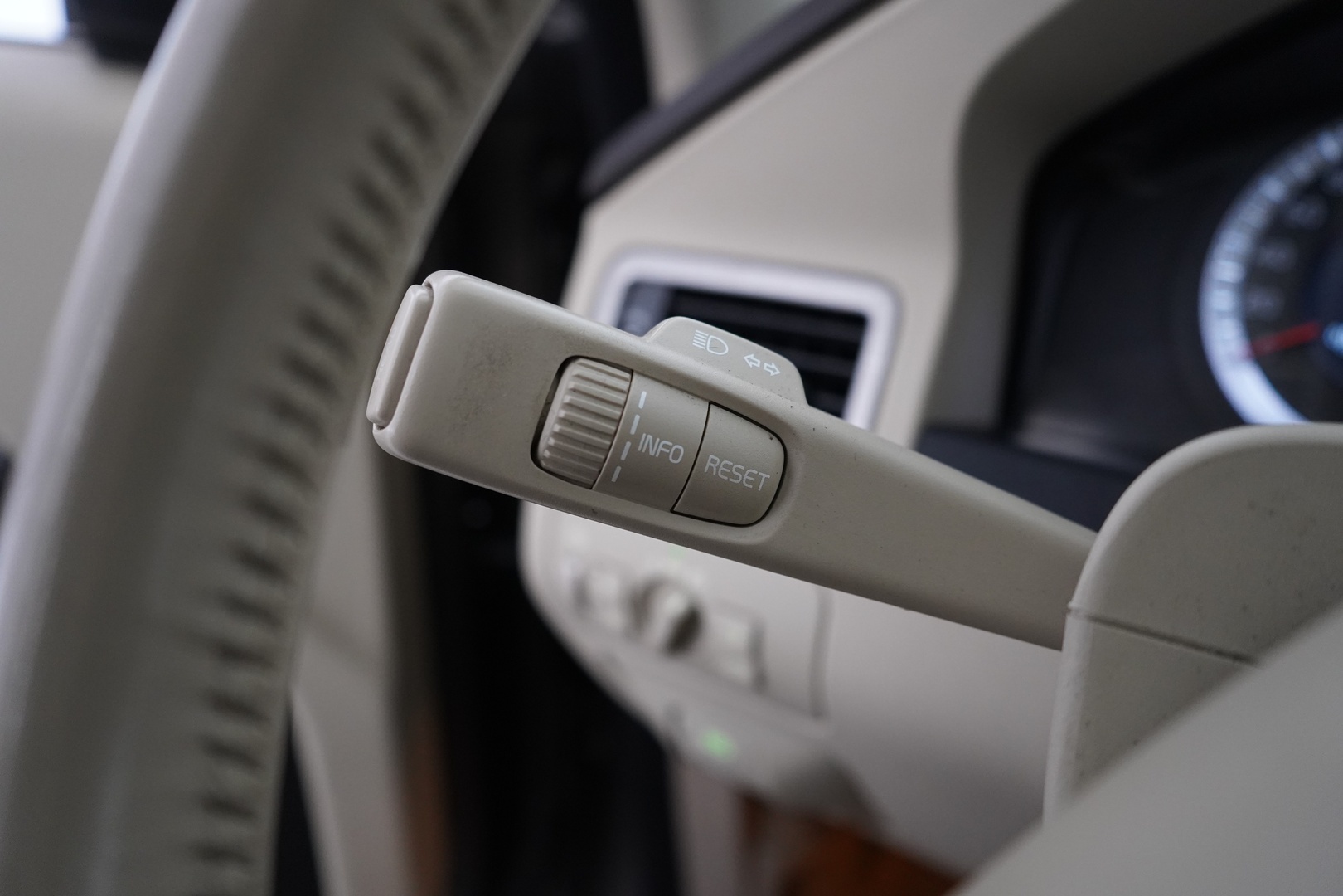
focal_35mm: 29
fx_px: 1082
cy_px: 448
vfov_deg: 45.0
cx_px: 672
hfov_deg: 63.7
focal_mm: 29
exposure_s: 1/60
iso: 3200
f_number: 3.5
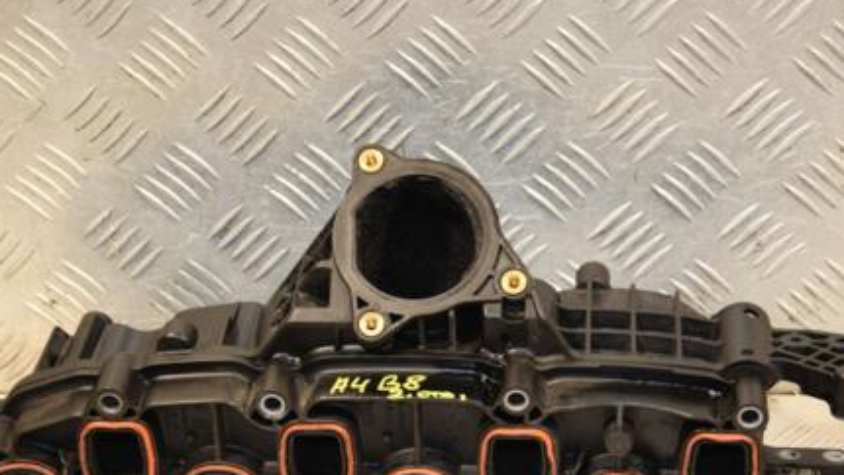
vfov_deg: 12.2
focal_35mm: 99
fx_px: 2210
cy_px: 336
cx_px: 453
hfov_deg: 21.6
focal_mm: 45
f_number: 4.8
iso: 800
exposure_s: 1/160
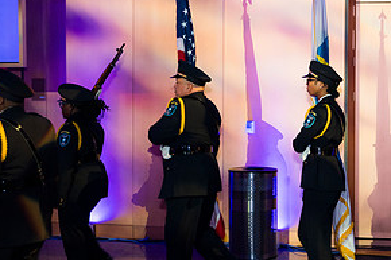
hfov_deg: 27.1
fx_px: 782
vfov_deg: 18.9
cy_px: 100
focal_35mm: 72
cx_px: 351
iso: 800
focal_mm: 36
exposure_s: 1/50
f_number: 3.2
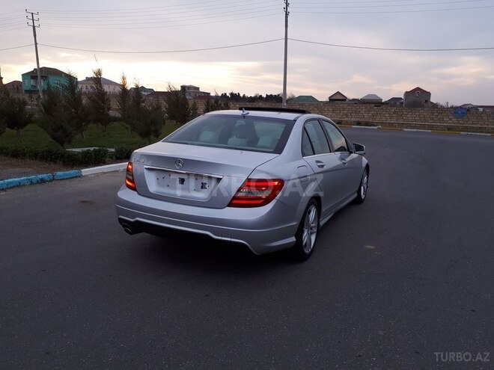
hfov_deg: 65.3
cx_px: 247
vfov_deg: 51.4
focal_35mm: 27
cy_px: 185
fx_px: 385
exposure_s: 1/235
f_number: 1.9
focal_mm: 3.6
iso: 40
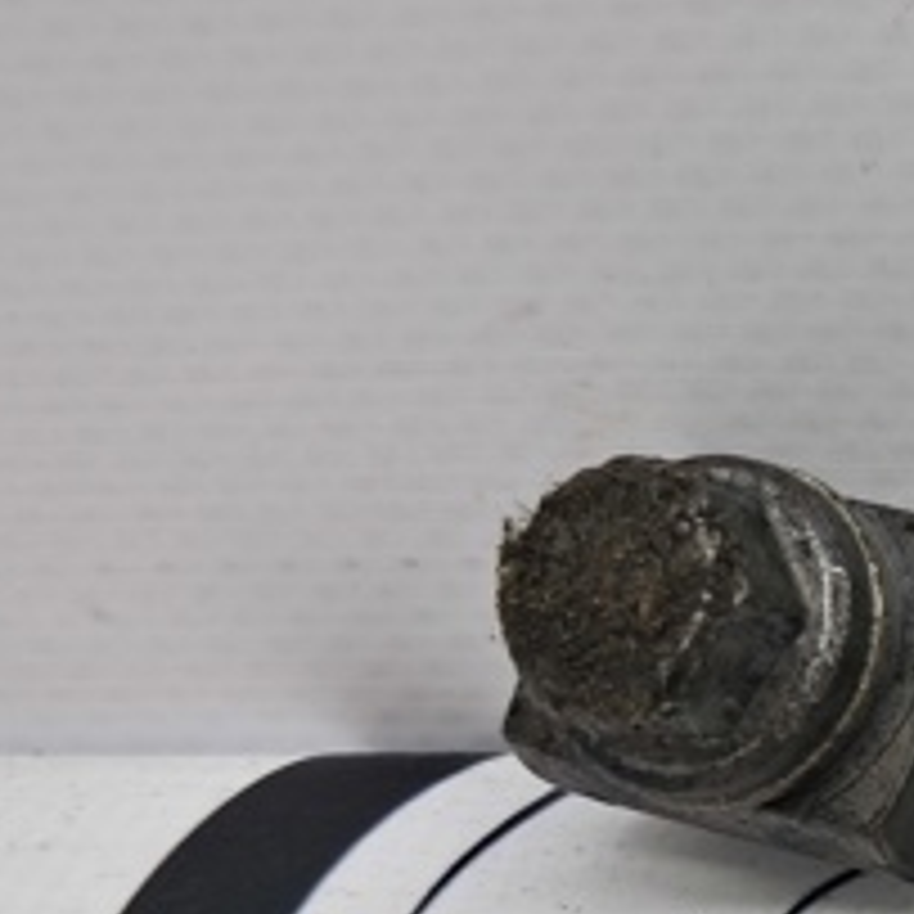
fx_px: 2240
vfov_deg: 22.8
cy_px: 705
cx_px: 1247
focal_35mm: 75
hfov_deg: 20.6
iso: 50
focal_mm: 4
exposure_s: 1/60
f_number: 1.8
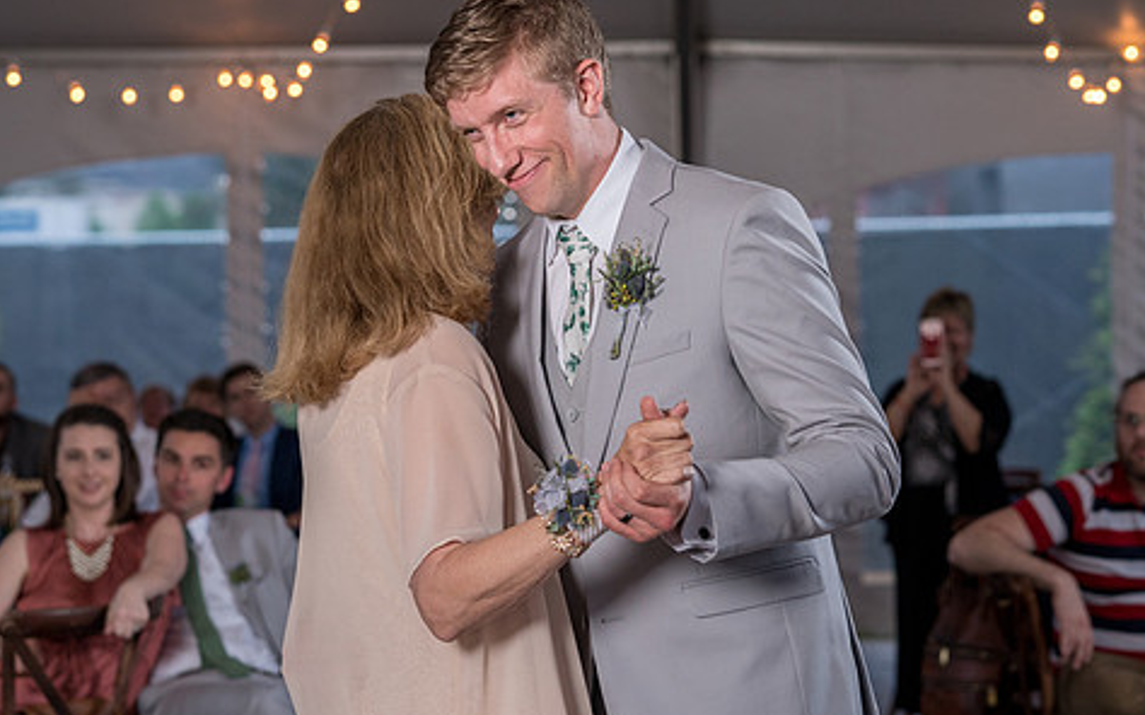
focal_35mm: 91
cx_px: 539
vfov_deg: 14.4
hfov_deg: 22.8
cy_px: 310
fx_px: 2839
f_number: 4
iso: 1600
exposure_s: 1/200
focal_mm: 73
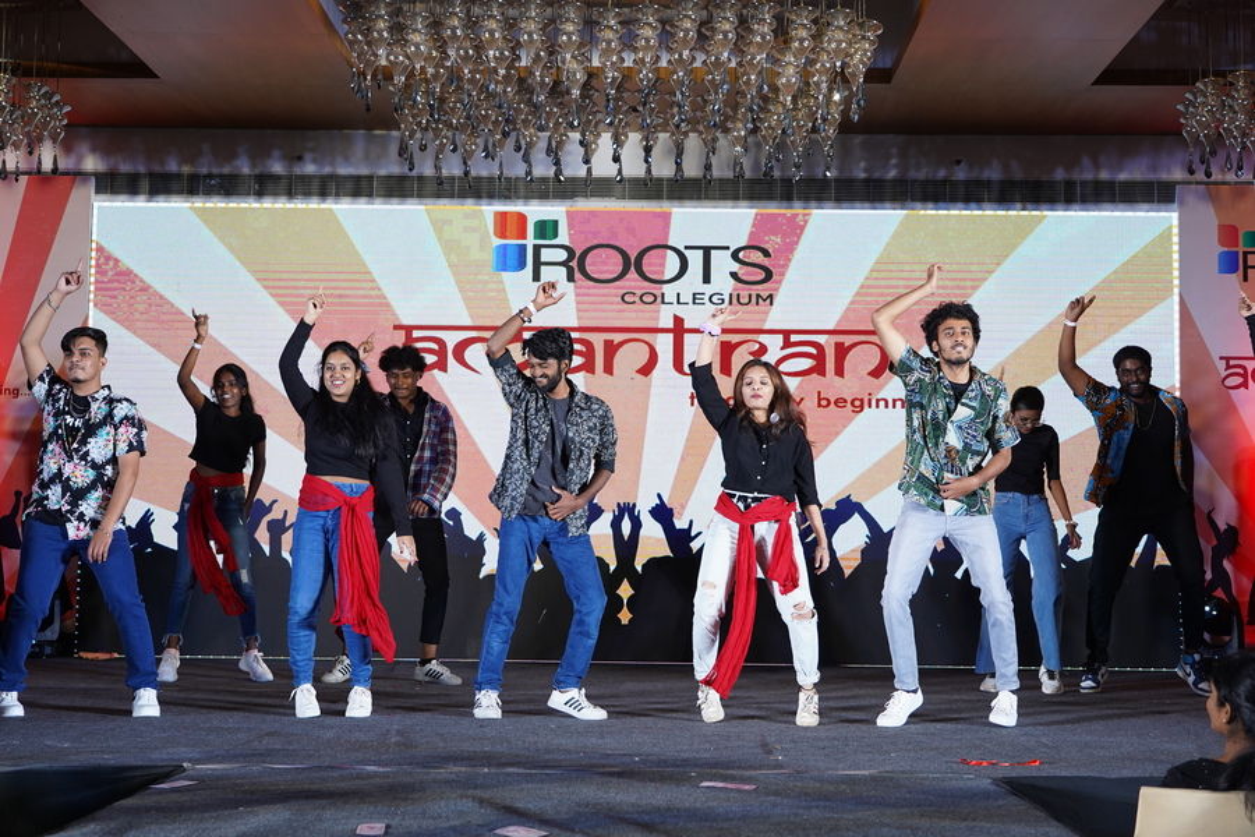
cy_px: 418
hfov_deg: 43.6
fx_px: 1569
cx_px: 628
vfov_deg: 29.9
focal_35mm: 45
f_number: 4
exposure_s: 1/320
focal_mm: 45
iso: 1250
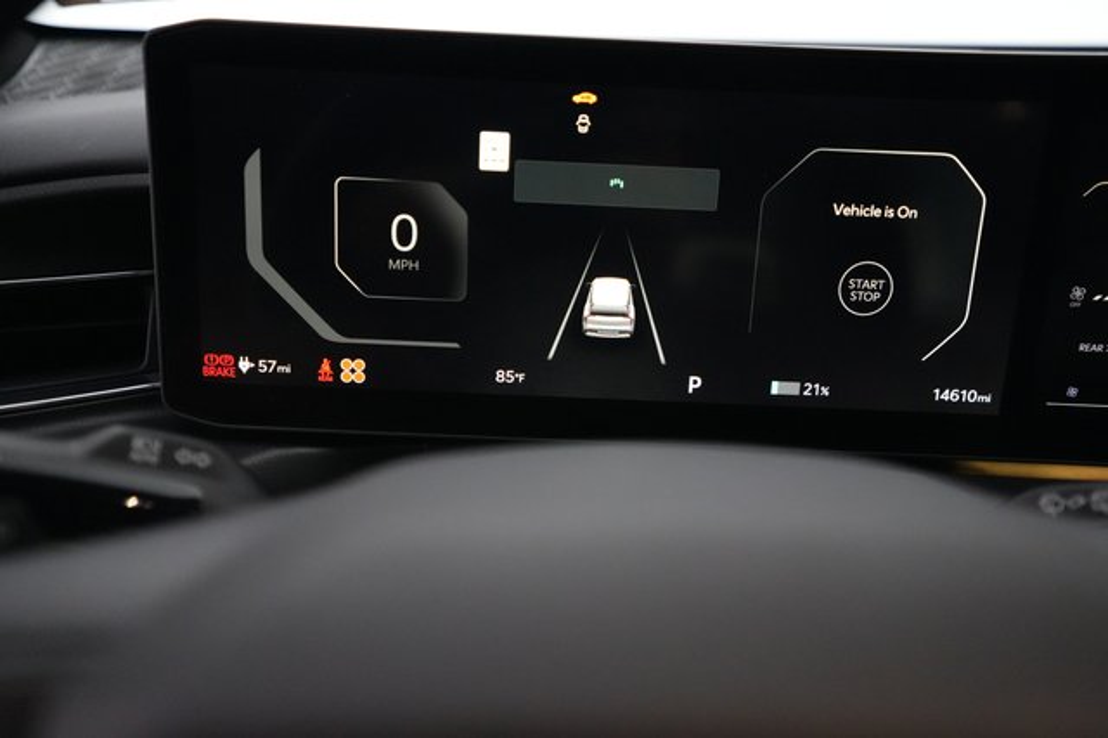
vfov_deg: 47.9
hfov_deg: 67.4
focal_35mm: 27
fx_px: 831
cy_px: 369
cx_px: 554
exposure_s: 1/250
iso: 12800
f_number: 2.8
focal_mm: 27
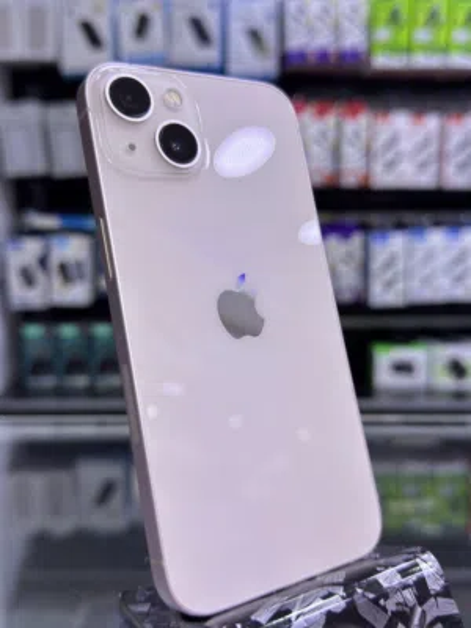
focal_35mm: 35
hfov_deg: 40.7
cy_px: 314
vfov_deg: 52.6
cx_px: 236
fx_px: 635
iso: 80
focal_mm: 6.76
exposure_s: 1/277
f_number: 1.78
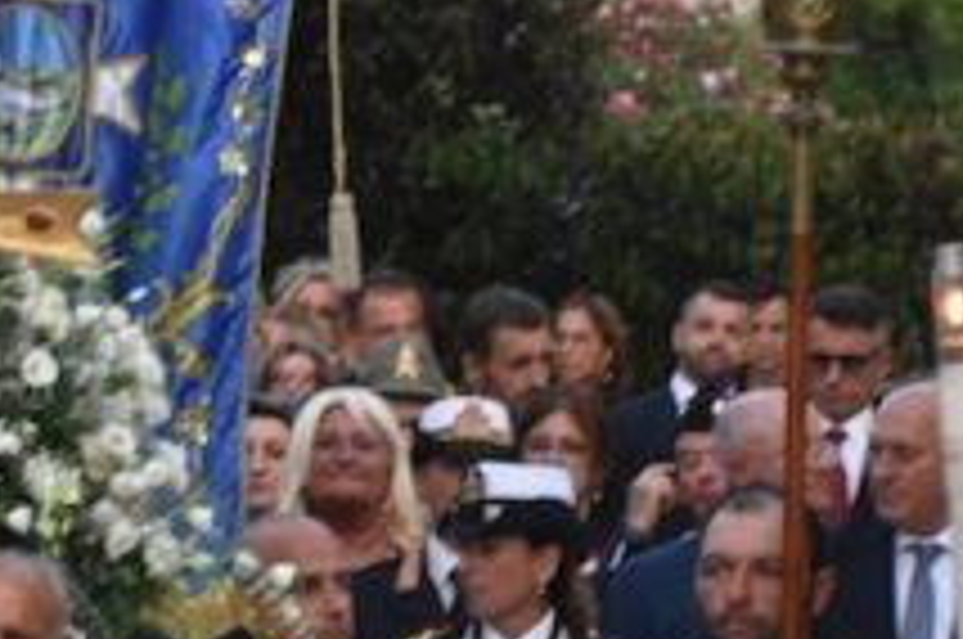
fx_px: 12393
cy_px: 54
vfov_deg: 3.0
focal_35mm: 464
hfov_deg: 4.4
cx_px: -117
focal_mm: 86
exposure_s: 1/160
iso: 1100
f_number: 6.3
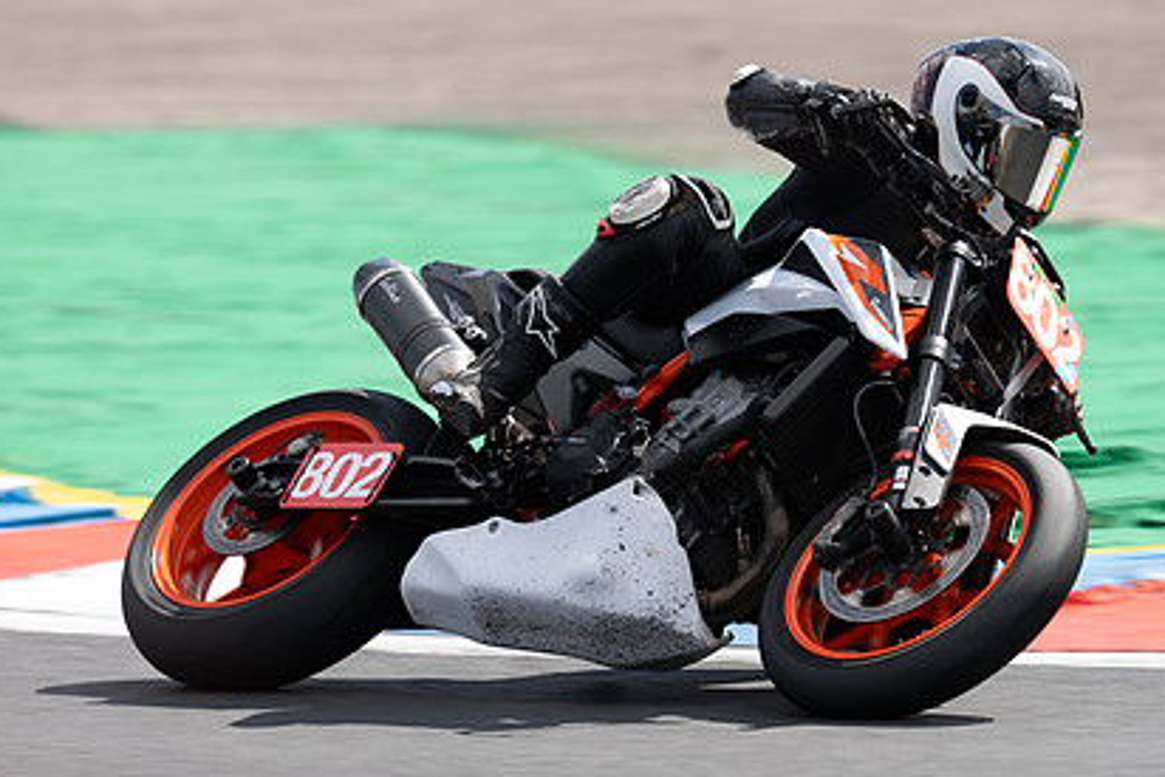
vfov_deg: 2.4
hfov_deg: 3.7
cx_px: 599
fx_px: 18225
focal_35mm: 563
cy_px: 335
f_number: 4
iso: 80
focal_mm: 400
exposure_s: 1/400
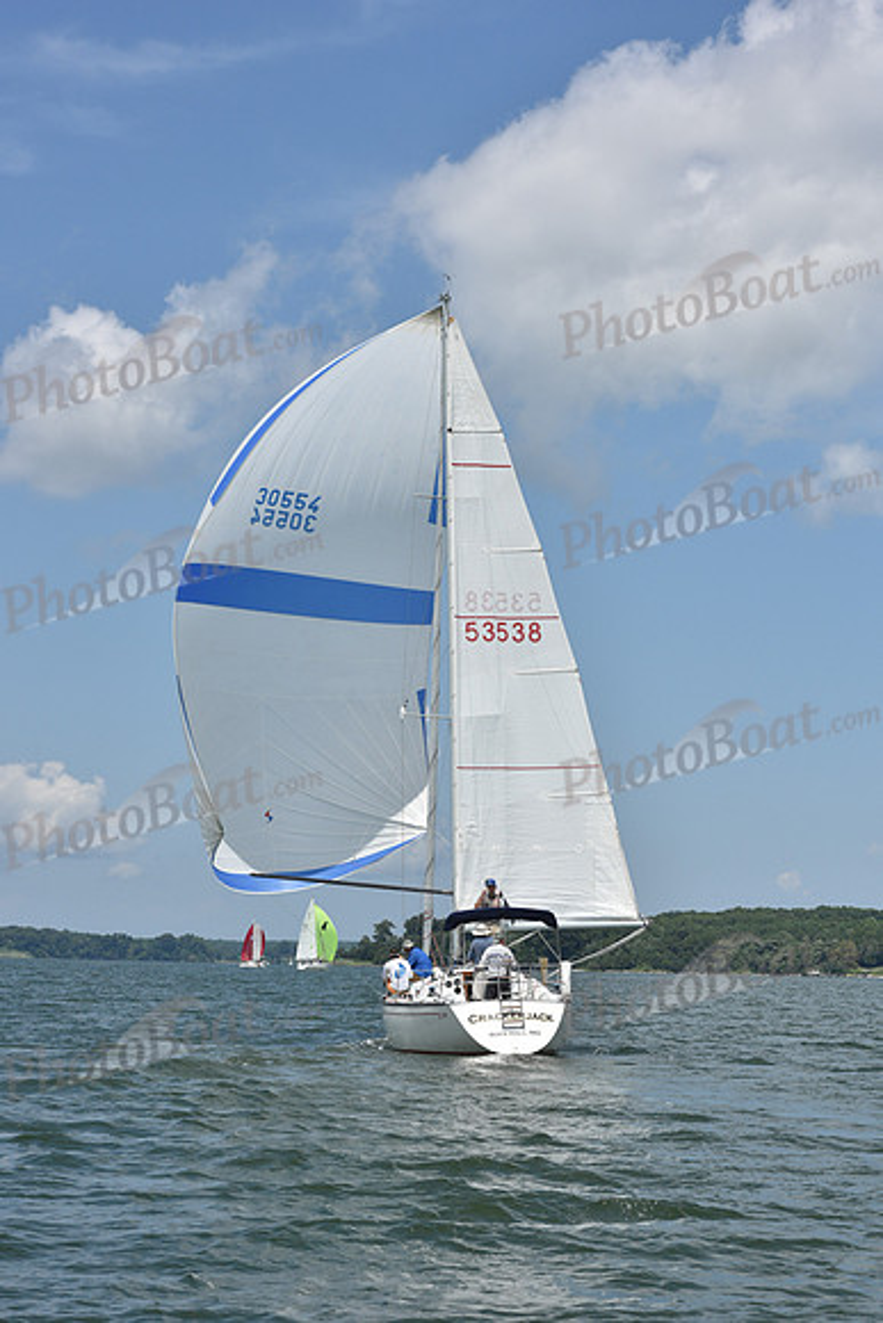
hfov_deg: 19.5
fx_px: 2574
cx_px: 442
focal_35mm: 70
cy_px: 662
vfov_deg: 28.8
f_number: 11
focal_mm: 70
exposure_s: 1/1000
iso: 320
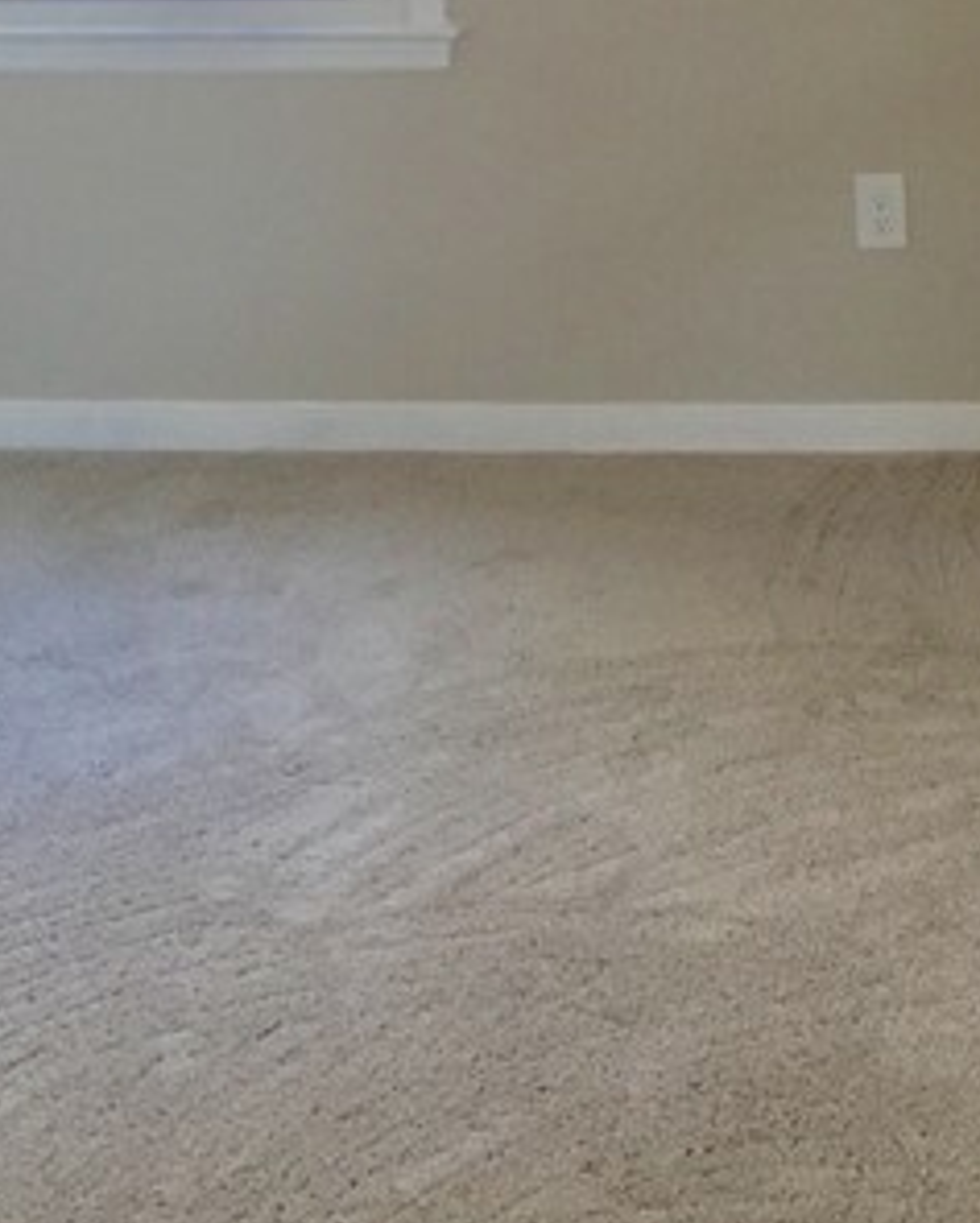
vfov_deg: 18.7
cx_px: 1166
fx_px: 3551
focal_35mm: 98
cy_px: -165
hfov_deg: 15.2
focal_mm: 4.15
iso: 125
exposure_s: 1/30
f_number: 2.2
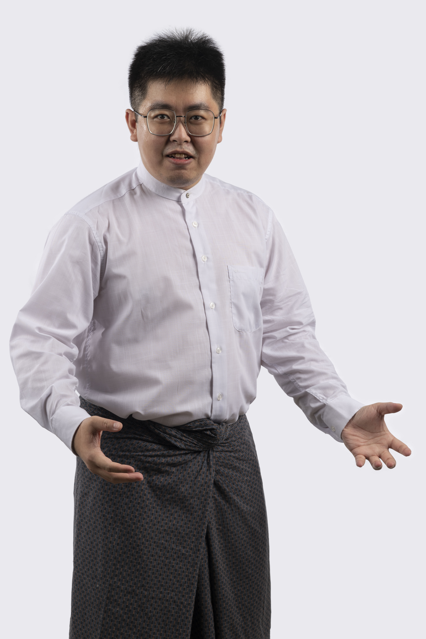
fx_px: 1864
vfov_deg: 19.5
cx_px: 213
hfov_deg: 13.0
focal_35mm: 105
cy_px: 320
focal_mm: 105
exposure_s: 1/250
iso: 100
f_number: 10
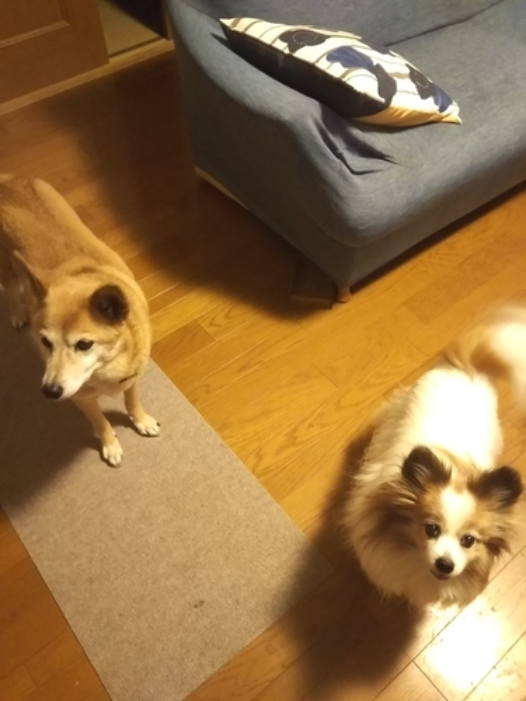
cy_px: 350
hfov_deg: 46.8
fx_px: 608
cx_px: 263
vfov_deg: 60.0
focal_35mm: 30
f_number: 2.2
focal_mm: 4
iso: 640
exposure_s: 1/8
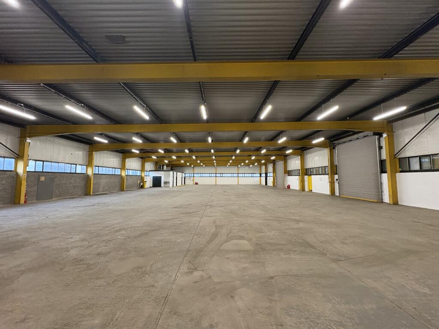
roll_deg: -0.4
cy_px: 164
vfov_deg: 85.7
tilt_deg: +5.0
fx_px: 178
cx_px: 220
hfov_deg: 102.1
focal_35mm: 14
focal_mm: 2.22
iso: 400
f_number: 2.2
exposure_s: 1/50
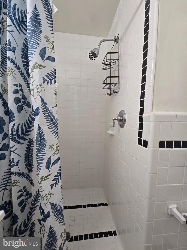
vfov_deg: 106.2
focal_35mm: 13
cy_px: 125
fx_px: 94
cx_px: 94
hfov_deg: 89.9
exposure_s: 1/60
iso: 125
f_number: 2.2
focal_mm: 2.2
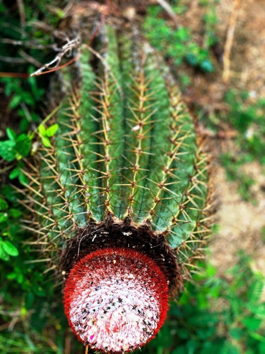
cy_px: 177
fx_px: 531
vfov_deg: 36.8
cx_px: 132
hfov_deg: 28.0
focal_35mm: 52
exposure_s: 1/149
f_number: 2
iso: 20
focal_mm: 6
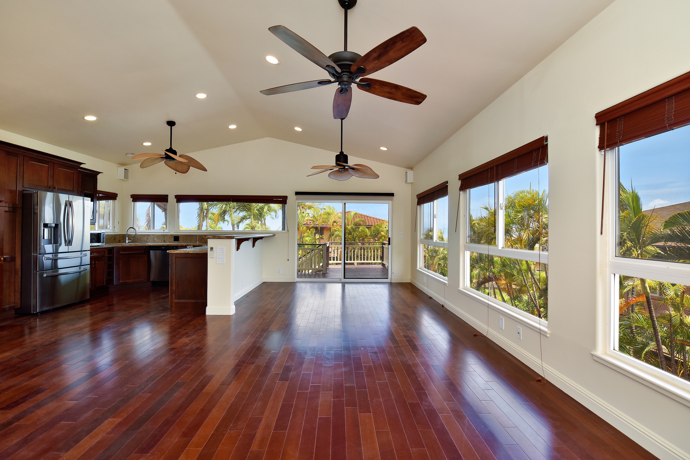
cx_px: 345
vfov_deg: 77.3
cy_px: 230
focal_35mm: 15
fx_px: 287
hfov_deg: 100.4
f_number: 3.5
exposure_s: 1/60
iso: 64
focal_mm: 15
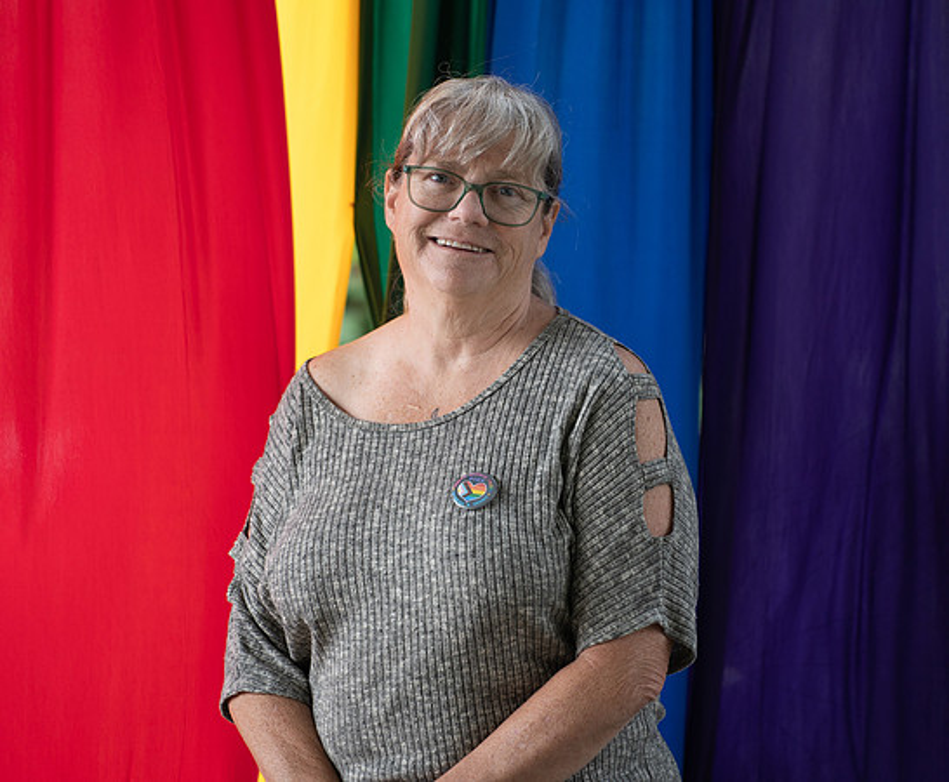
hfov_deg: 11.1
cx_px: 479
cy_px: 391
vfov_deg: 9.1
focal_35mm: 172
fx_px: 4891
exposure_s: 1/250
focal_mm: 150
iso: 250
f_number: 2.8
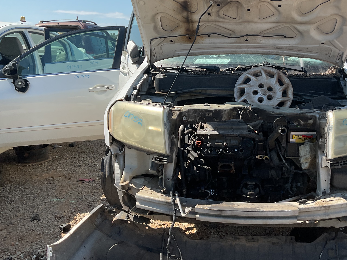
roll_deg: +0.2
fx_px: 391
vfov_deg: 36.8
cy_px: 114
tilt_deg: -10.8
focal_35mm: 39
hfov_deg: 47.3
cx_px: 224
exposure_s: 1/997
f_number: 1.8
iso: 16
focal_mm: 3
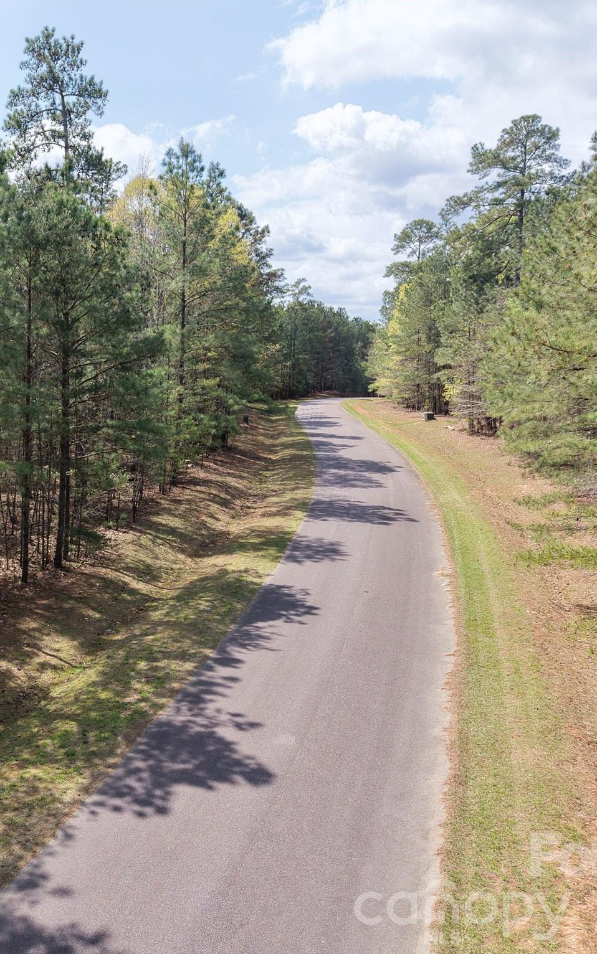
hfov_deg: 35.6
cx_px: 91
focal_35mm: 34
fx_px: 885
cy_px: 477
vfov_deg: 56.7
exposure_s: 1/500
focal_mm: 8.67
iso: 400
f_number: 1.8
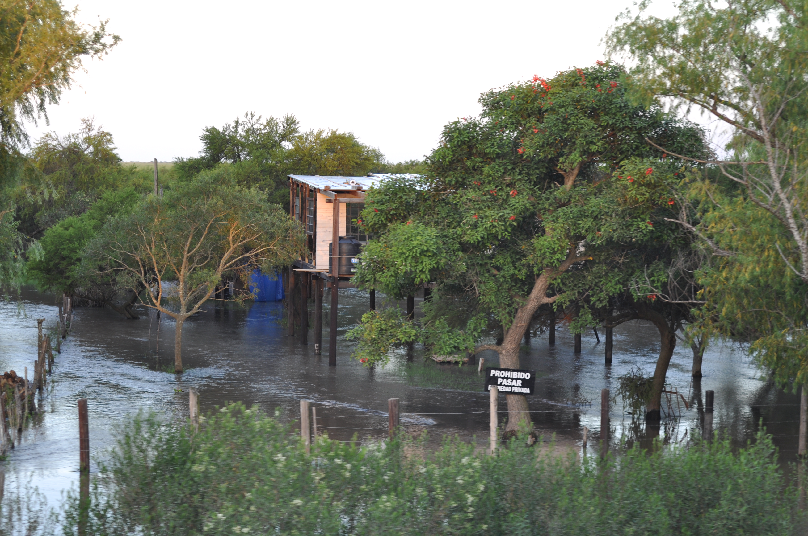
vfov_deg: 17.9
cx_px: 408
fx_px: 1704
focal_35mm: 76
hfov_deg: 26.7
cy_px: 270
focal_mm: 50
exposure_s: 1/60
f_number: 2.8
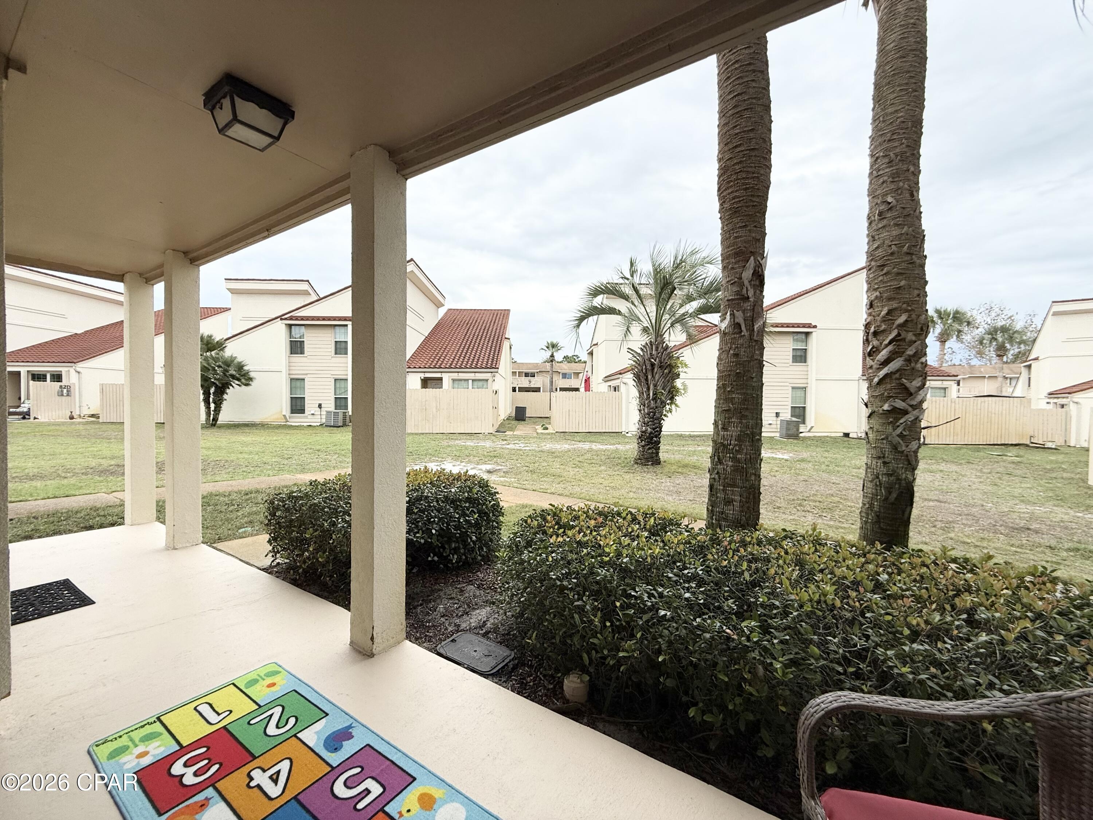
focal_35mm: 14
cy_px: 410
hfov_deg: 102.1
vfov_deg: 85.7
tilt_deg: -1.7
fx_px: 442
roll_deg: -0.5
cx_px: 546
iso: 64
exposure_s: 1/914
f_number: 2.2
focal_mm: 2.22
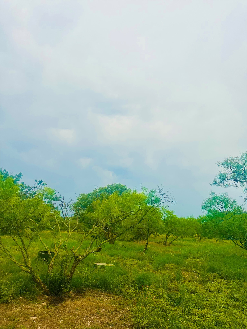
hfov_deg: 56.8
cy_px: 164
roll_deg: -2.4
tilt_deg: +12.9
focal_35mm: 24
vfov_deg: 71.6
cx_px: 124
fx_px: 228
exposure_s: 1/704
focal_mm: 6.86
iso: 80
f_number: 1.78
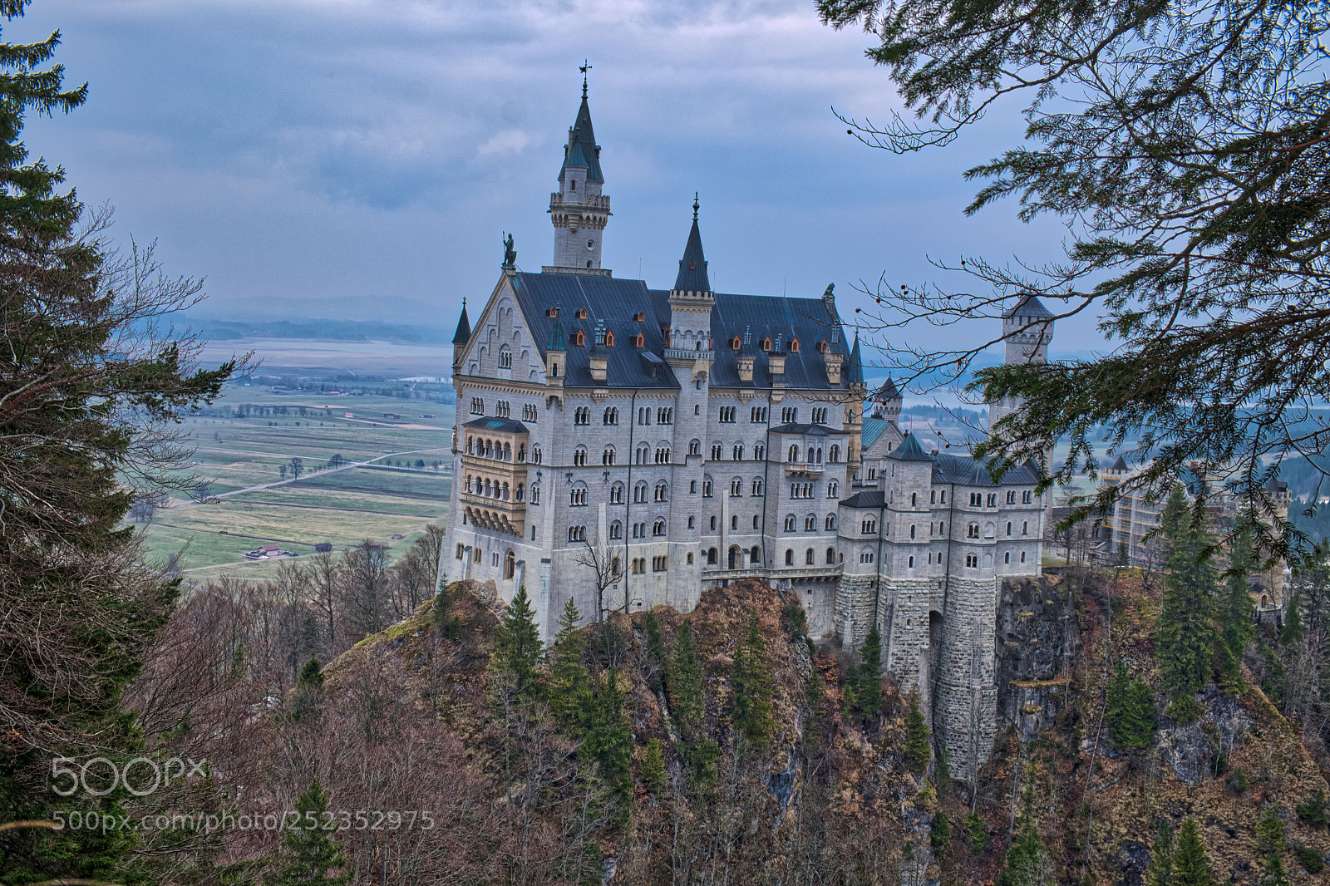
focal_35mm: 43
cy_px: 443
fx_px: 1588
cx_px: 665
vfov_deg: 31.2
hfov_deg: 45.4
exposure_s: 1/100
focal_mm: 28.9
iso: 200
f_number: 9
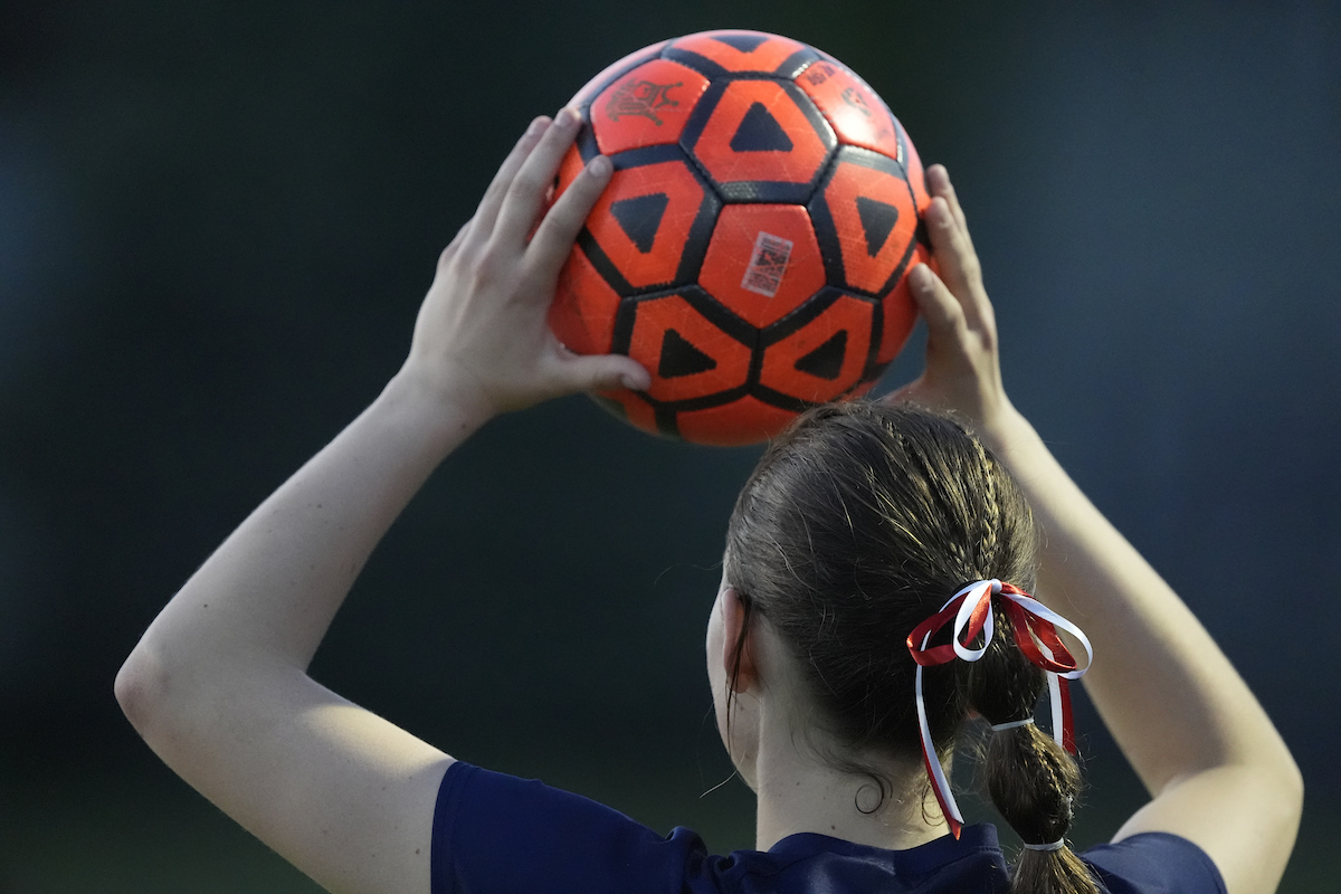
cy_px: 447
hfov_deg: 3.4
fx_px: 22348
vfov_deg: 2.3
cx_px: 670
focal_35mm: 600
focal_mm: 600
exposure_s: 1/1000
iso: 10000
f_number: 4
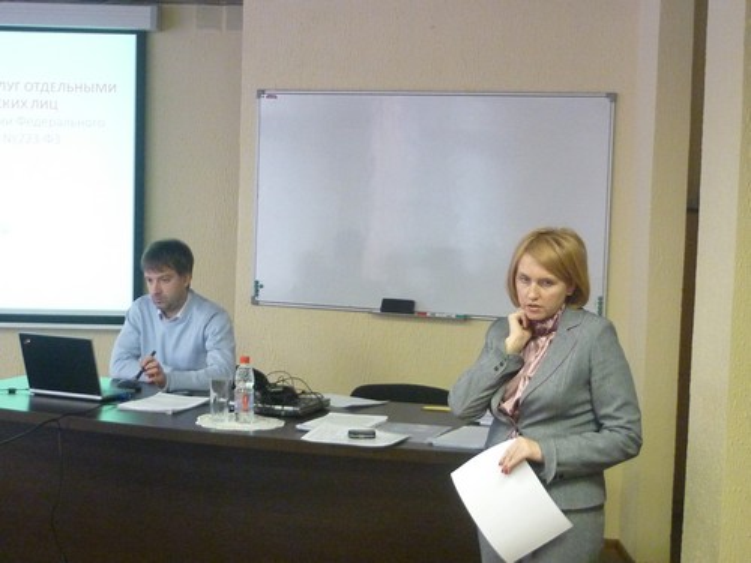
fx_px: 1280
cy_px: 282
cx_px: 376
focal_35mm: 59
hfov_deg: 32.7
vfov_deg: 24.8
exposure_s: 1/25
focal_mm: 6.9
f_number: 3
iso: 400
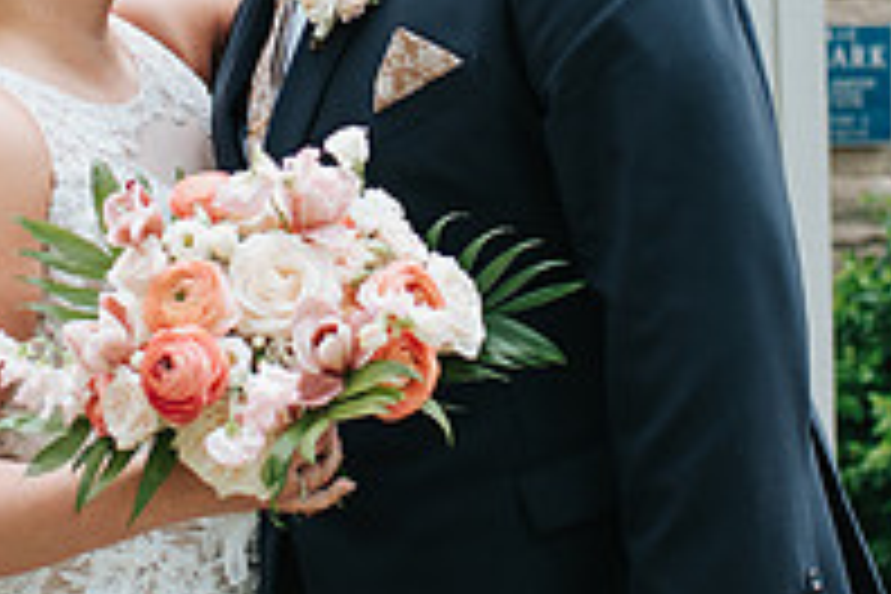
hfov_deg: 18.5
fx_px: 2722
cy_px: -24
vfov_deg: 12.3
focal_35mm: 110
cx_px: 291
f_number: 2.8
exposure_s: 1/640
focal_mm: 35
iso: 360
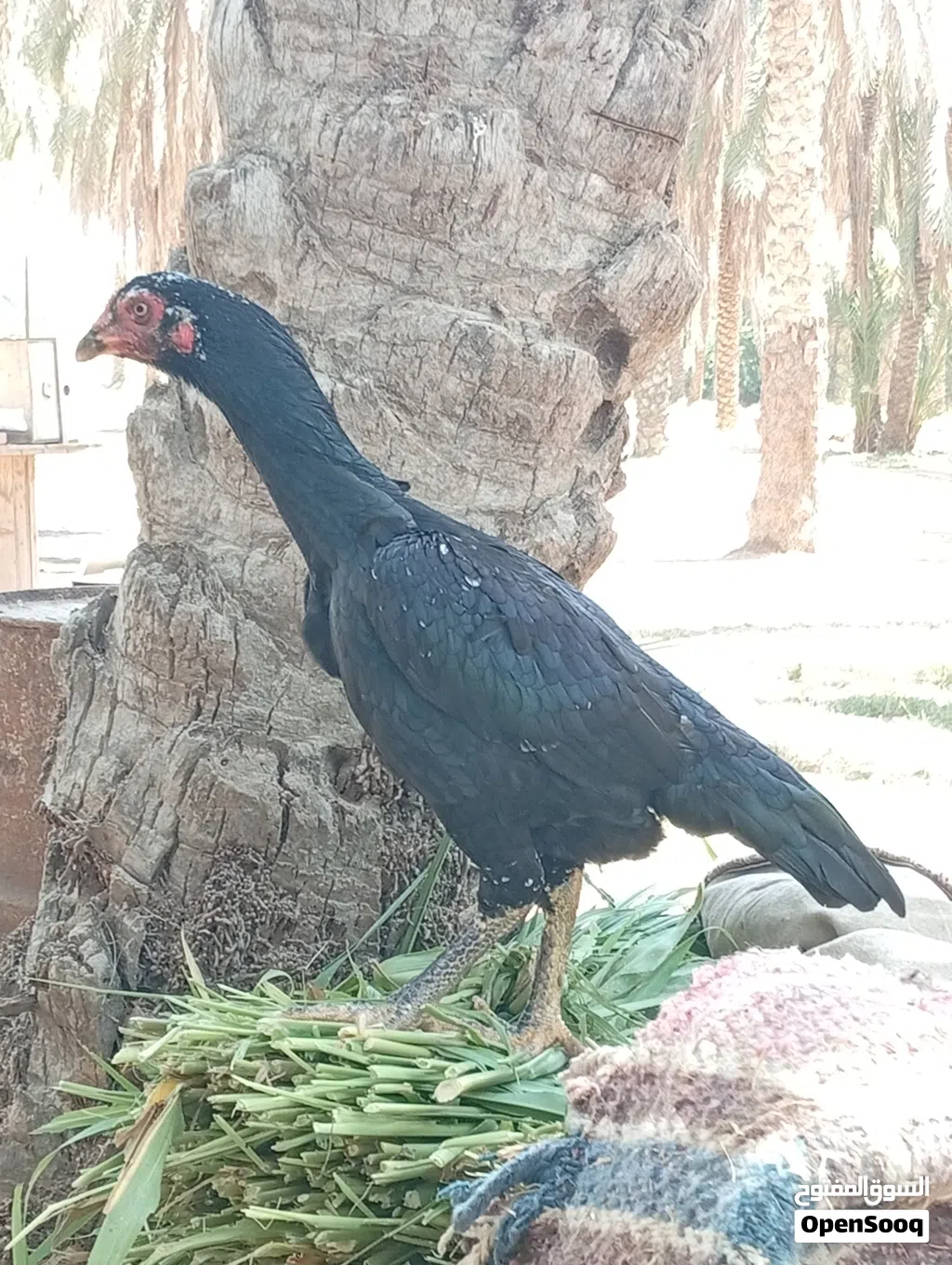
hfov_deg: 22.0
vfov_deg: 28.9
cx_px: 476
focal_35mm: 67
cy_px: 632
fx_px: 2451
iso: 129
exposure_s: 1/50
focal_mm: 3.98
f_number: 1.8
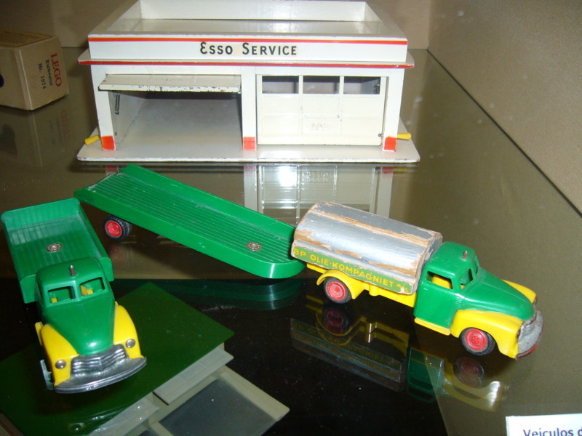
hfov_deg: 52.6
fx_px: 588
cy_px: 218
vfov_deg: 40.7
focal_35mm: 35
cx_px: 291
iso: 100
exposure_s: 1/30
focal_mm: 5.8
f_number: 2.8
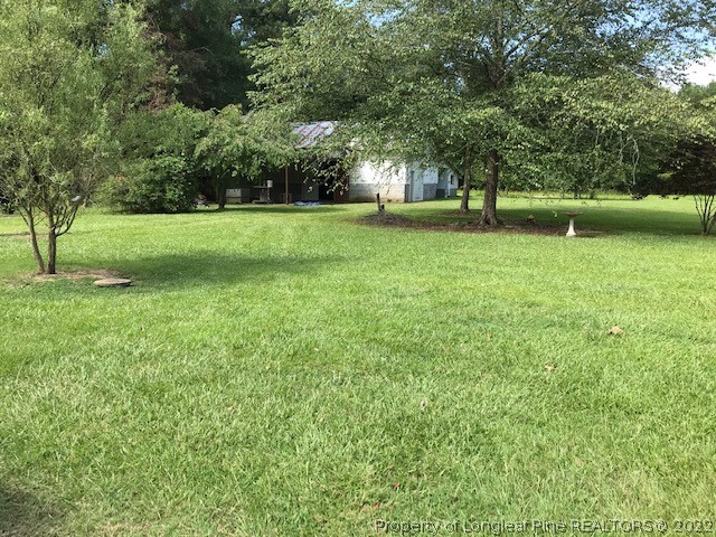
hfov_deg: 63.4
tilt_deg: -9.4
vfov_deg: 49.7
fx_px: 579
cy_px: 268
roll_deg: -0.5
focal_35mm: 28
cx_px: 358
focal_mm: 3.99
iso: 20
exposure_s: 1/805
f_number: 1.8
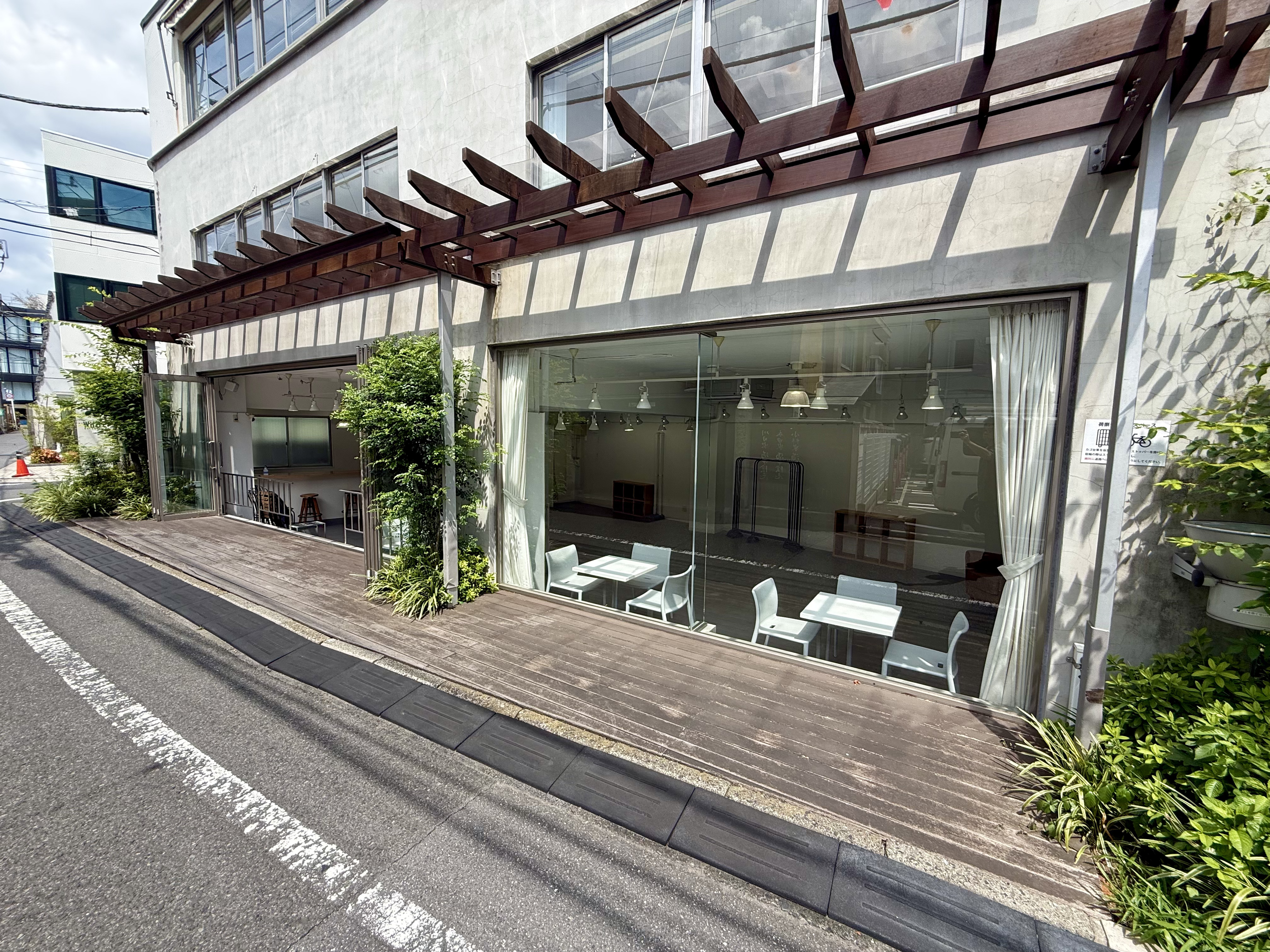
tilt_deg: -4.9
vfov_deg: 85.7
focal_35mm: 14
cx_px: 635
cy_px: 476
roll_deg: -0.7
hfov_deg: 102.1
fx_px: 514
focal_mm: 2.22
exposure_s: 1/717
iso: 50
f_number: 2.2
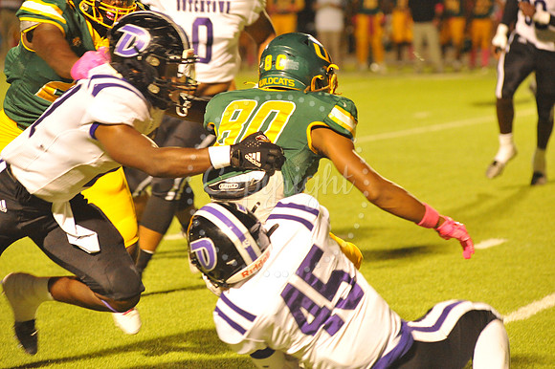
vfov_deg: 6.9
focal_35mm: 200
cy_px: 184
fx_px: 3081
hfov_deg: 10.3
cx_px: 278
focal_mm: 200
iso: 6400
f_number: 5.6
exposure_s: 1/160
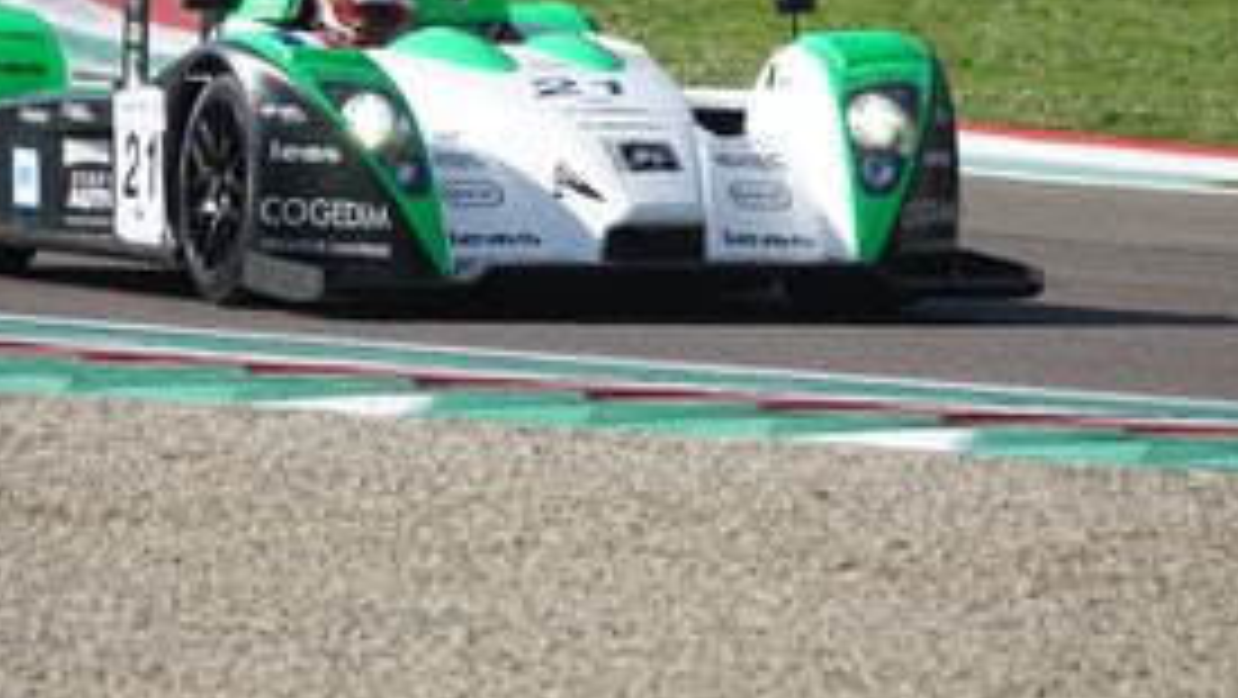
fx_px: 25814
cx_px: 545
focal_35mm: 786
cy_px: 158
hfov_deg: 2.7
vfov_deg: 1.5
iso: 100
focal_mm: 167.98
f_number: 4
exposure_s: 1/800
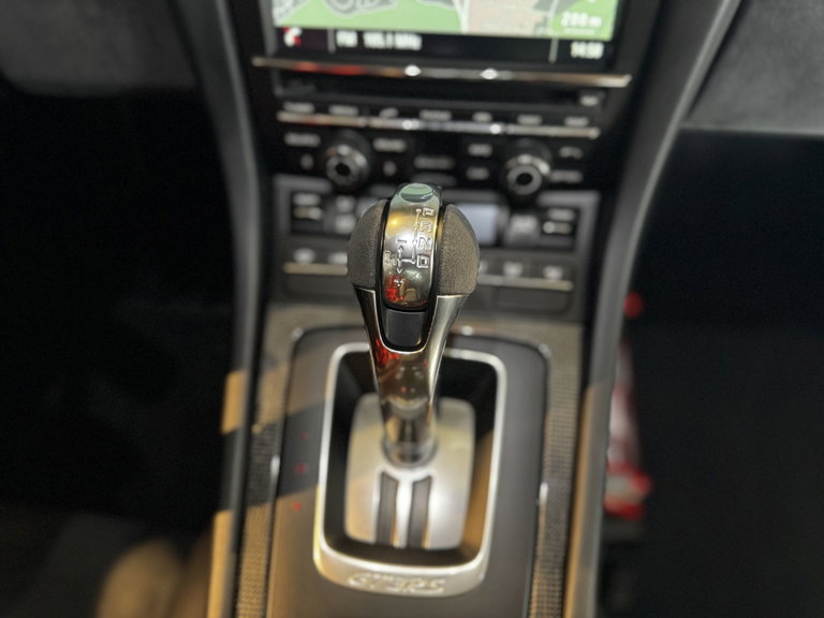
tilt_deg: -55.1
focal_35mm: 24
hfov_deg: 71.6
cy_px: 309
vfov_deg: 56.8
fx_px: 571
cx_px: 412
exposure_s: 1/36
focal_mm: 6.76
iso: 800
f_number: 1.78
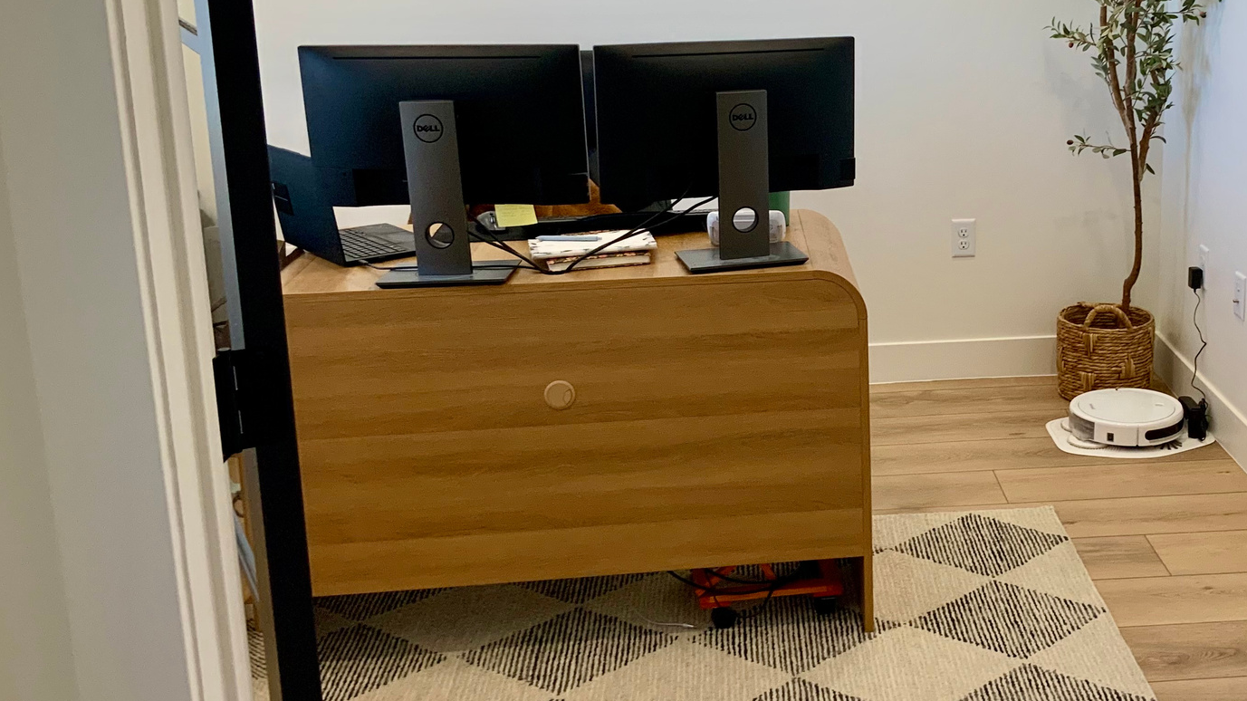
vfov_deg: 25.3
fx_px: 1554
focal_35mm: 47
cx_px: 926
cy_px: 243
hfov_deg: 42.5
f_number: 1.8
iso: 64
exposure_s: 1/120
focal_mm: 3
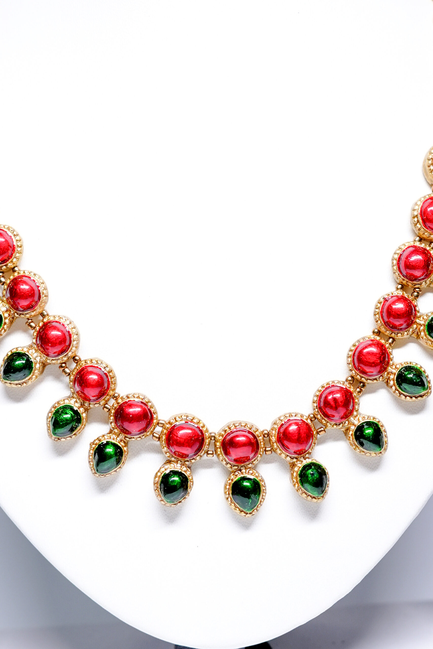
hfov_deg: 26.0
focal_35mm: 52
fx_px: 938
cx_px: 216
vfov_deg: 38.2
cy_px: 324
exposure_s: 1/200
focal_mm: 35
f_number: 3.2
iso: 320
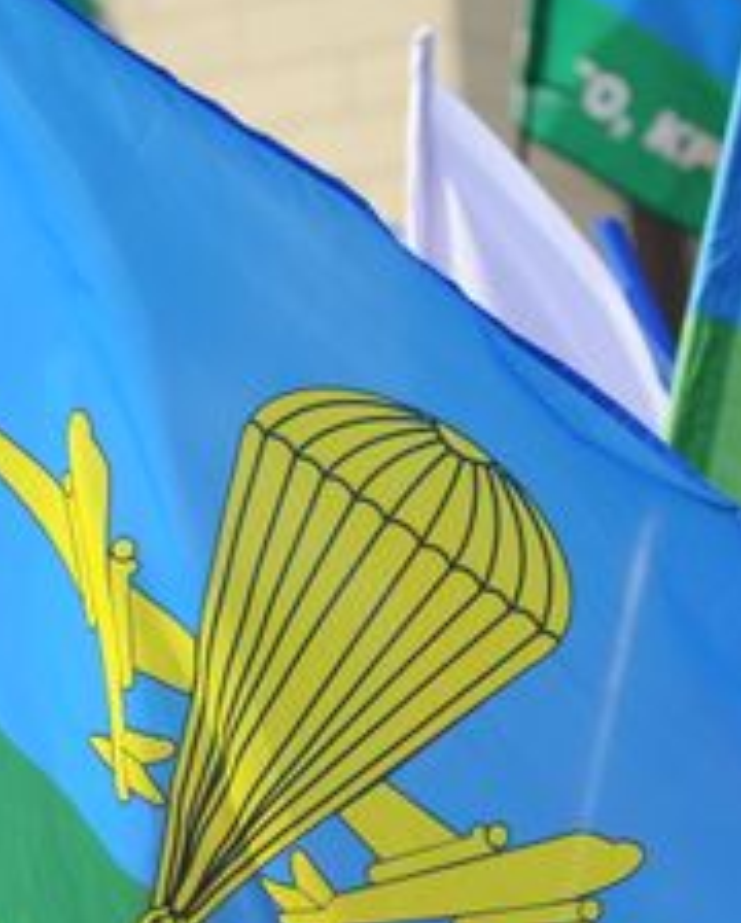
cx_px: -95
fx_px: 6397
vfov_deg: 8.2
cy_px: 742
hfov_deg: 6.6
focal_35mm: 234
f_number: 2.8
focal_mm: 80
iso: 400
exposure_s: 1/3200
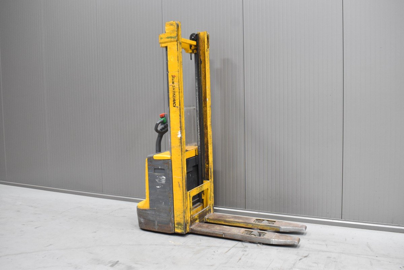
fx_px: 370
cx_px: 202
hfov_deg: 57.2
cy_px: 135
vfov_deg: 40.0
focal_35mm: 33
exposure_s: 1/30
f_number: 5
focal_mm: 22
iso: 1600
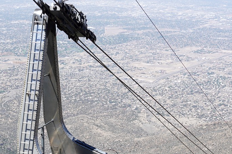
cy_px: 161
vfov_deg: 14.3
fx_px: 606
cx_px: 45
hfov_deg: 21.4
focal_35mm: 94
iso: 100
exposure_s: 1/100
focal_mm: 32
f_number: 11
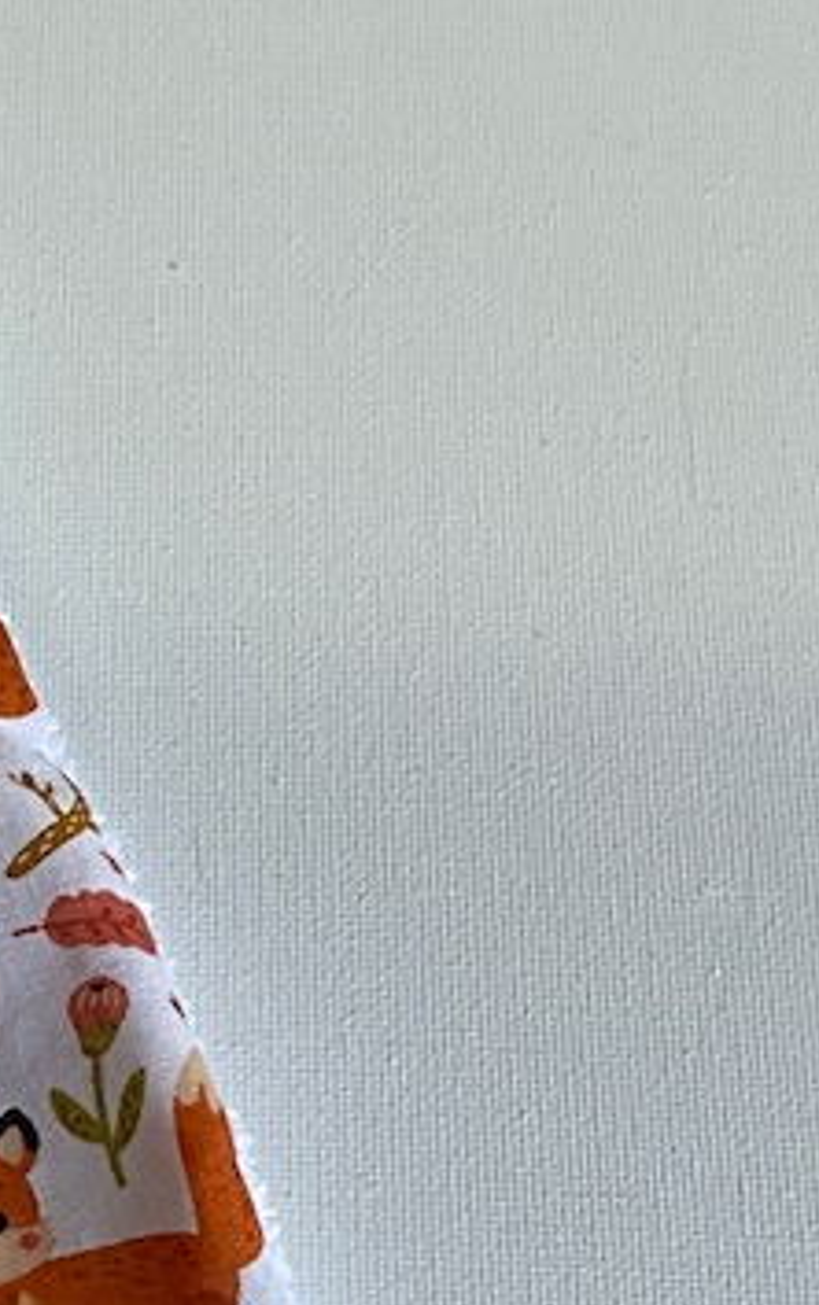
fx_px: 3954
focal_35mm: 111
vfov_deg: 18.3
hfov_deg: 11.2
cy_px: 1320
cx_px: -535
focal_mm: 3
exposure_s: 1/100
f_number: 1.8
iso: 20
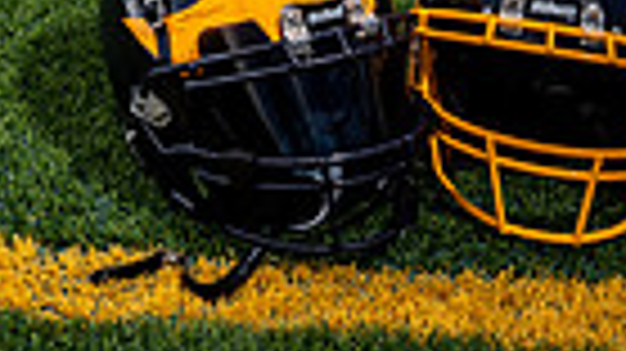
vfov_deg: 9.5
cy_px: -634
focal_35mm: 105
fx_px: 1742
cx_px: 99
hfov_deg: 20.1
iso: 125
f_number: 8
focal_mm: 31
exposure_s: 1/250
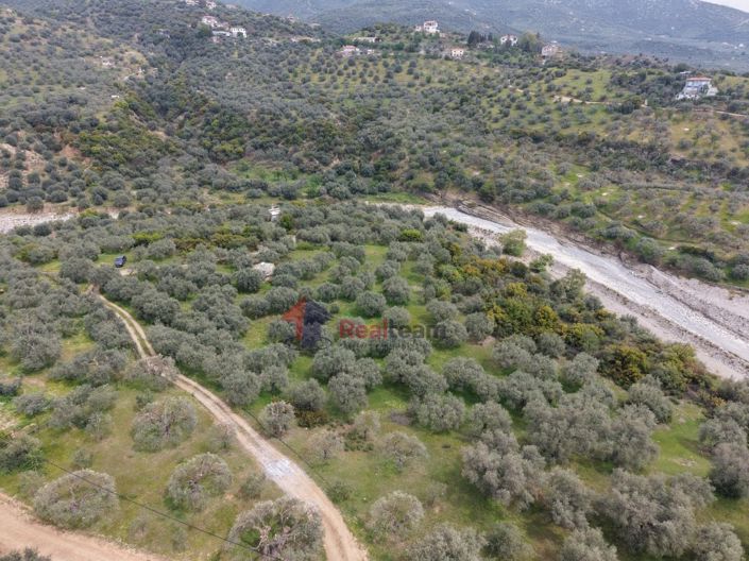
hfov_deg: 71.6
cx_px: 374
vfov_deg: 56.8
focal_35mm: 24
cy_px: 280
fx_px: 519
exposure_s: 1/2500
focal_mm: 8.67
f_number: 1.8
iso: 170
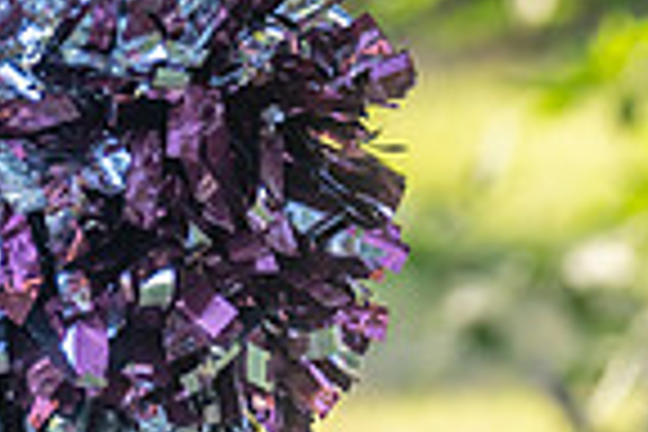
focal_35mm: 622
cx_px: -40
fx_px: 11195
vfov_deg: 2.2
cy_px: -209
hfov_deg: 3.3
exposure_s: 1/320
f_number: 2.8
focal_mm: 154
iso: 200
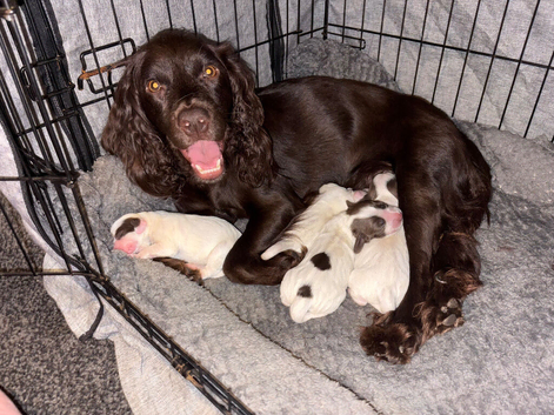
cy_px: 208
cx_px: 277
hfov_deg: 67.3
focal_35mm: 26
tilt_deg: -38.0
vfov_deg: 53.0
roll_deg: +2.7
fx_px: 416
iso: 40
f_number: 1.6
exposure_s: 1/4
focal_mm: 5.96
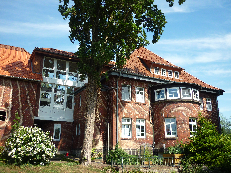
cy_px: 86
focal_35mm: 33
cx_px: 116
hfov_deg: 55.4
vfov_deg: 42.9
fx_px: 220
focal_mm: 5.5
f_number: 2.8
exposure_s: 1/640
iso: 80
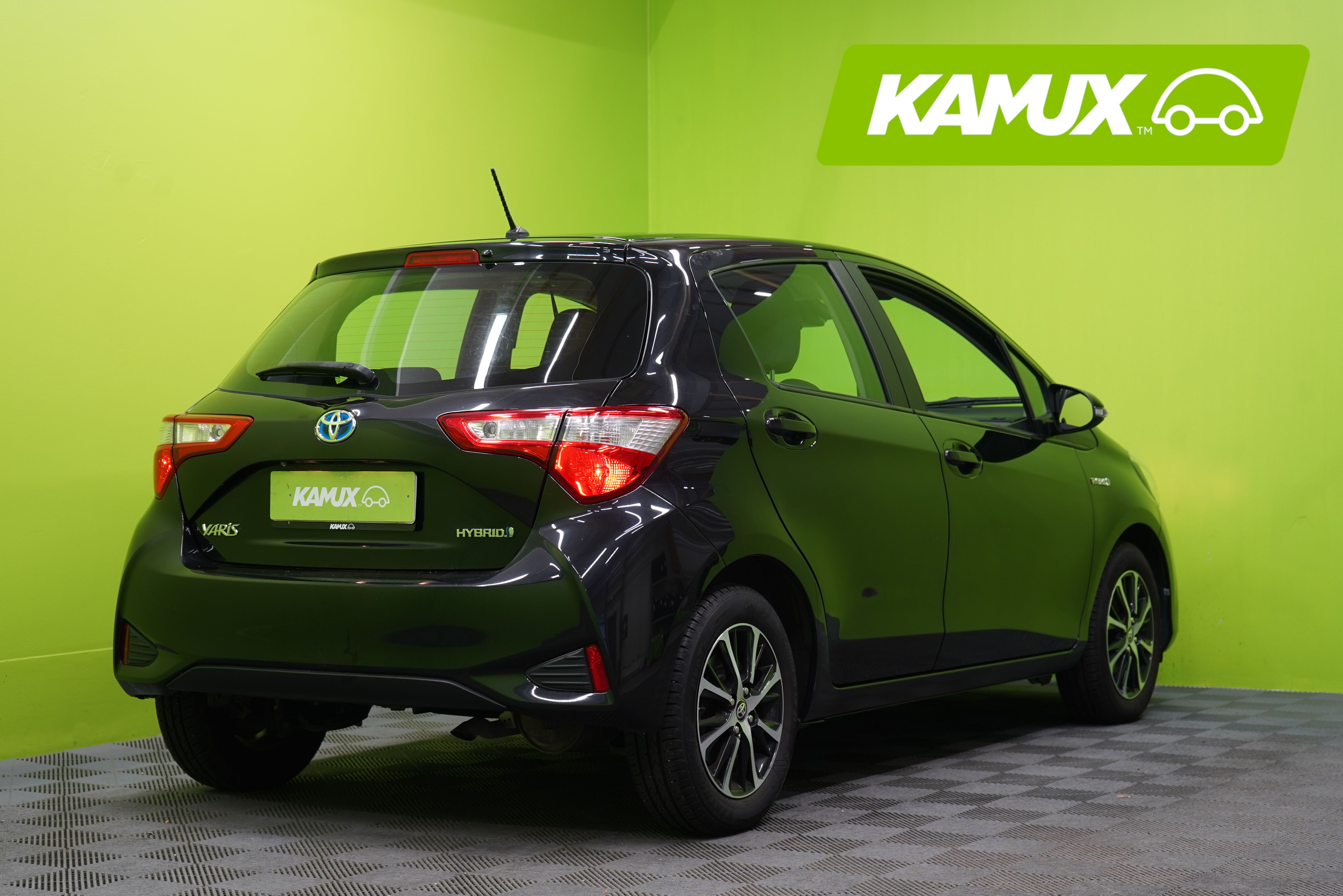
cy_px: 469
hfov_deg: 31.4
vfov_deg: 21.2
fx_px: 2387
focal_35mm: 64
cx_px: 641
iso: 400
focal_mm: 61
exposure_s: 1/25
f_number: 5.6
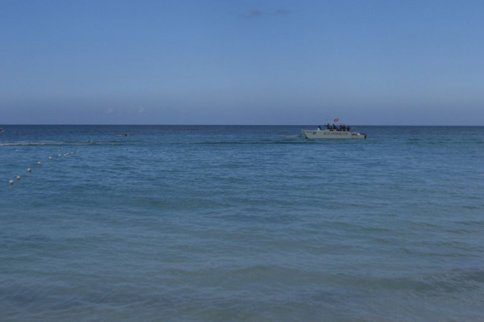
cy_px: 105
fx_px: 685
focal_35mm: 51
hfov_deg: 38.9
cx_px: 230
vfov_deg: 26.3
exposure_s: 1/200
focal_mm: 6.2
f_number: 8
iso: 64
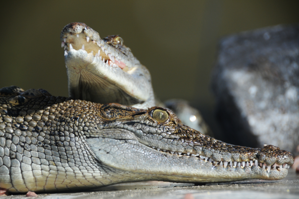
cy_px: 100
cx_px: 150
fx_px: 2115
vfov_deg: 5.4
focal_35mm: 255
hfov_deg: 8.1
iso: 250
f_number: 5.6
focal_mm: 170
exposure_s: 1/640
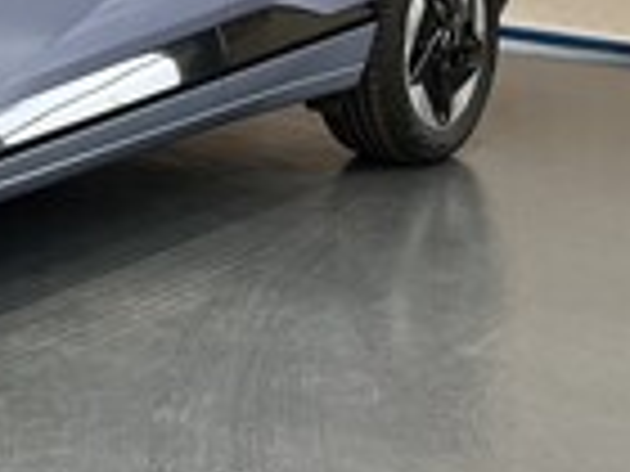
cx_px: -428
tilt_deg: -5.8
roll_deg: +1.2
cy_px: -137
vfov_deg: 15.2
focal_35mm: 93
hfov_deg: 17.8
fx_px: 1693
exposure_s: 1/103
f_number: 1.6
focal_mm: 5.1
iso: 125
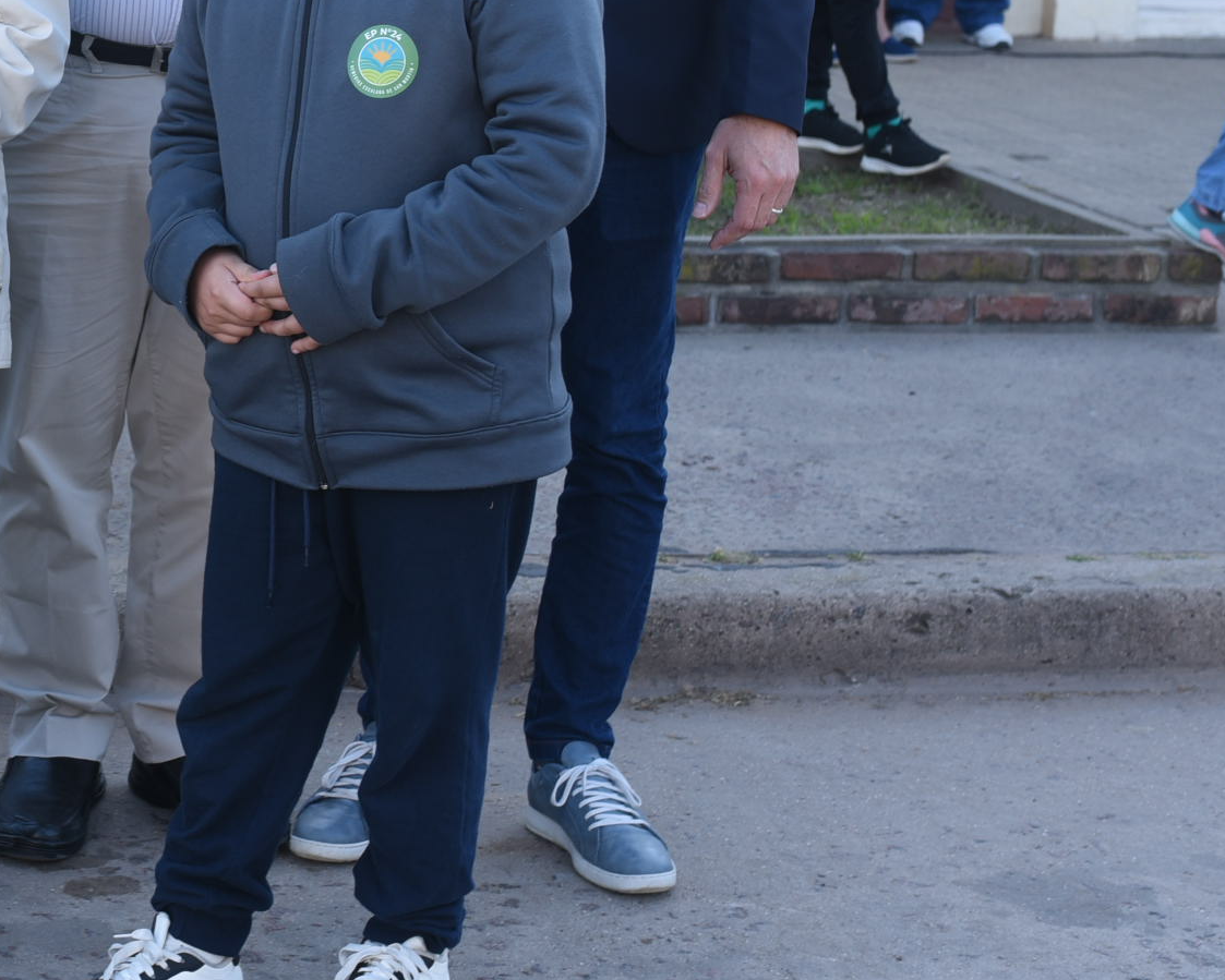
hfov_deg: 20.6
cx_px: -144
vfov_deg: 17.2
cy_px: 70
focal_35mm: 88
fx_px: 3191
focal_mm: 35
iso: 200
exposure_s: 1/125
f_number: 5.6
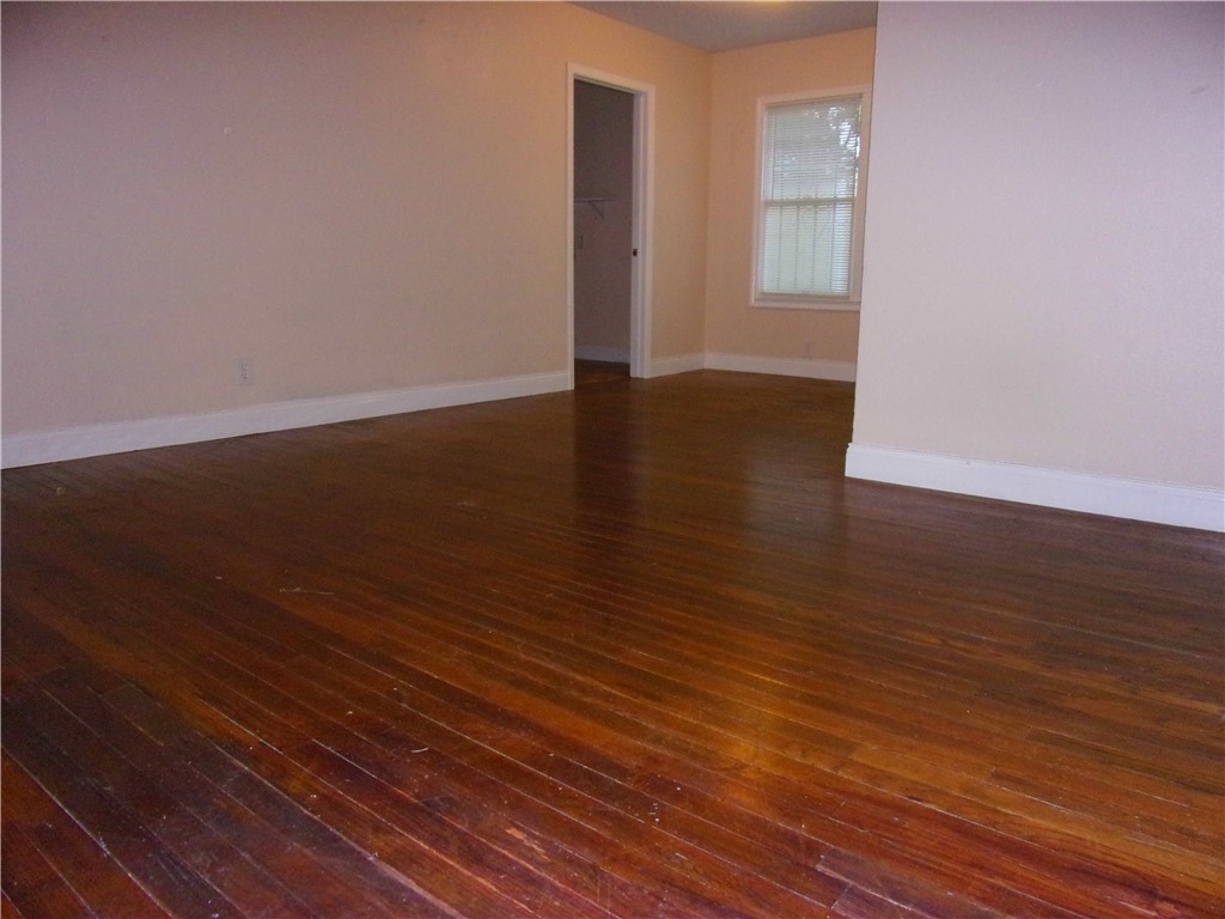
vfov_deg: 56.8
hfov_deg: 71.6
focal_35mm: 24
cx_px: 612
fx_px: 849
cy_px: 460
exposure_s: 1/34
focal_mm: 4.3
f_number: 3.3
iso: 250
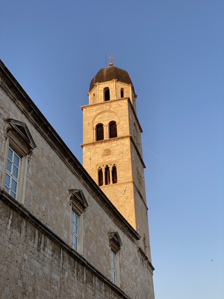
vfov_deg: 36.8
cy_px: 150
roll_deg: +1.8
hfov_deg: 28.0
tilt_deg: +33.3
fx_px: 449
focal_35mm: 52
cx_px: 112
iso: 20
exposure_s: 1/410
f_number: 2
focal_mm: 6
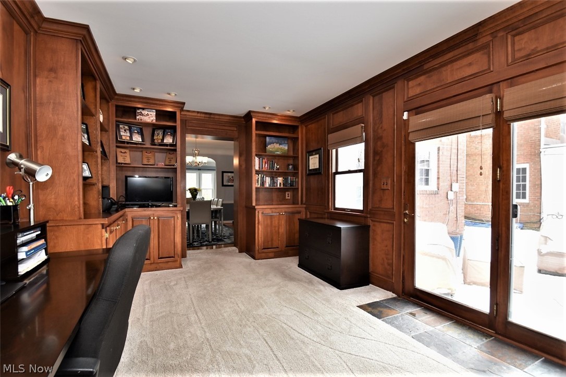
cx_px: 283
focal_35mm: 16
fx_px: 259
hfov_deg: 95.0
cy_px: 188
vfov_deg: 72.0
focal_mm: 11
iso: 200
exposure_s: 1/40
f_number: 8
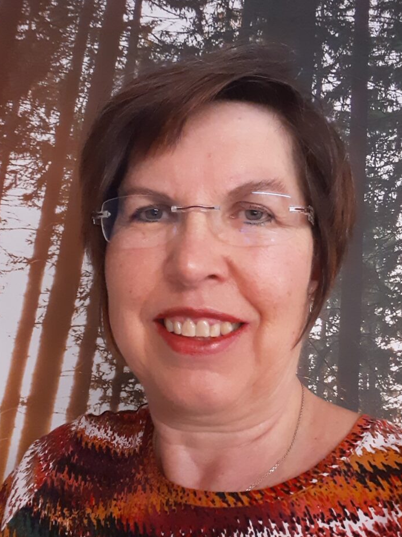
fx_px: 527
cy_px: 247
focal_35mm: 34
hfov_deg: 41.7
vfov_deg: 53.9
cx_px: 185
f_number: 2
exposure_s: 1/13
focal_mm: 2.61
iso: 500
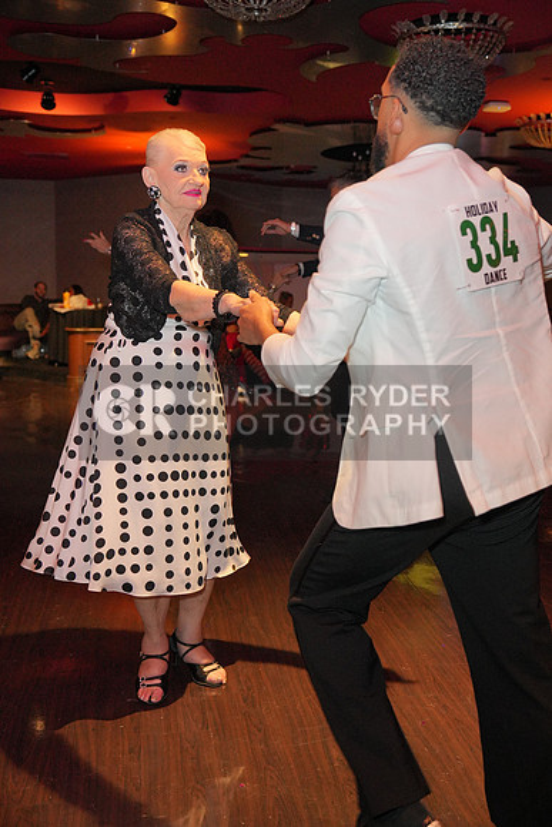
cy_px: 414
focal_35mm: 38
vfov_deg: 50.7
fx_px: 873
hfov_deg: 35.1
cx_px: 276
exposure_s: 1/200
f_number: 4
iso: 4000
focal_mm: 38
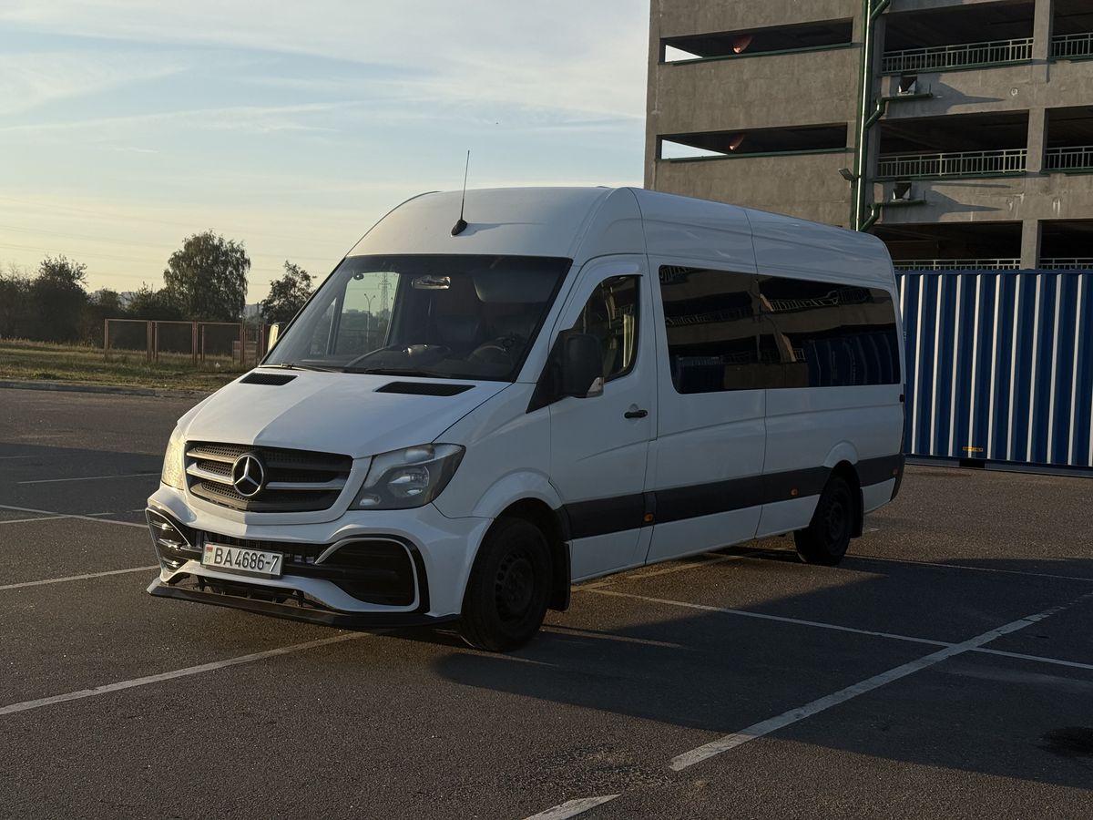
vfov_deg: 30.3
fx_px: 1516
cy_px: 410
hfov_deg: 39.7
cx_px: 546
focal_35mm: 48
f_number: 1.78
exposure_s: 1/4329
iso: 64
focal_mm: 6.76
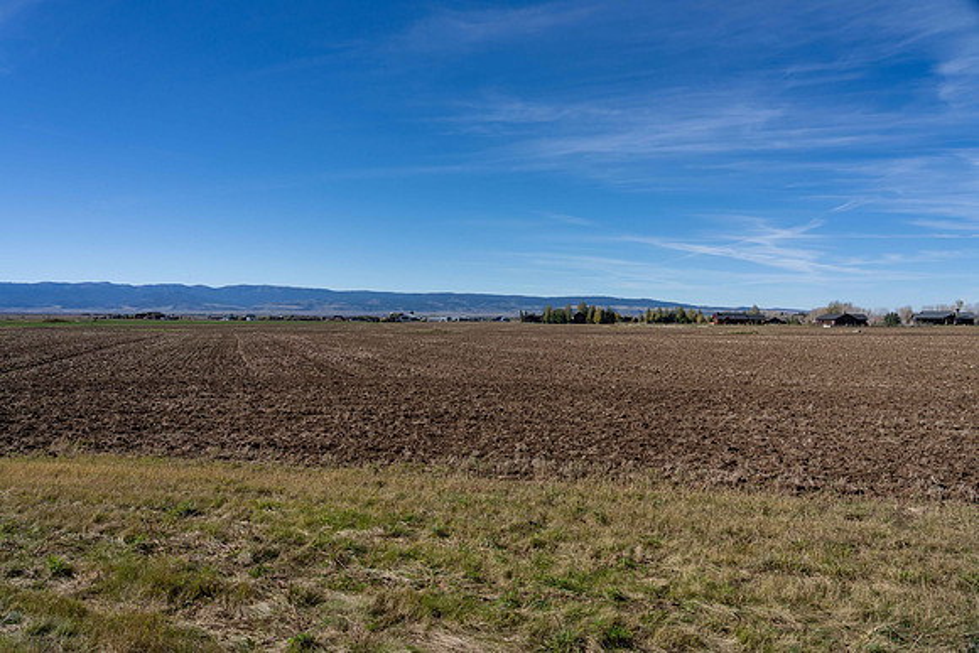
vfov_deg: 53.2
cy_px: 326
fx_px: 653
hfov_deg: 73.7
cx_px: 490
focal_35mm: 24
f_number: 8
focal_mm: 24
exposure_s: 1/1600
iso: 400
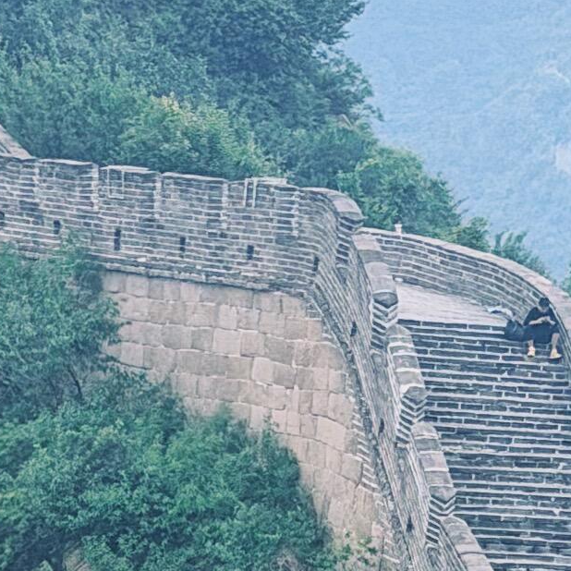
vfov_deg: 6.2
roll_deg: -1.8
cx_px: 291
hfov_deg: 6.3
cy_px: 1088
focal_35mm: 277
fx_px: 5169
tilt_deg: -9.6
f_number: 1.78
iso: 100
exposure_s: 1/1353
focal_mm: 6.76
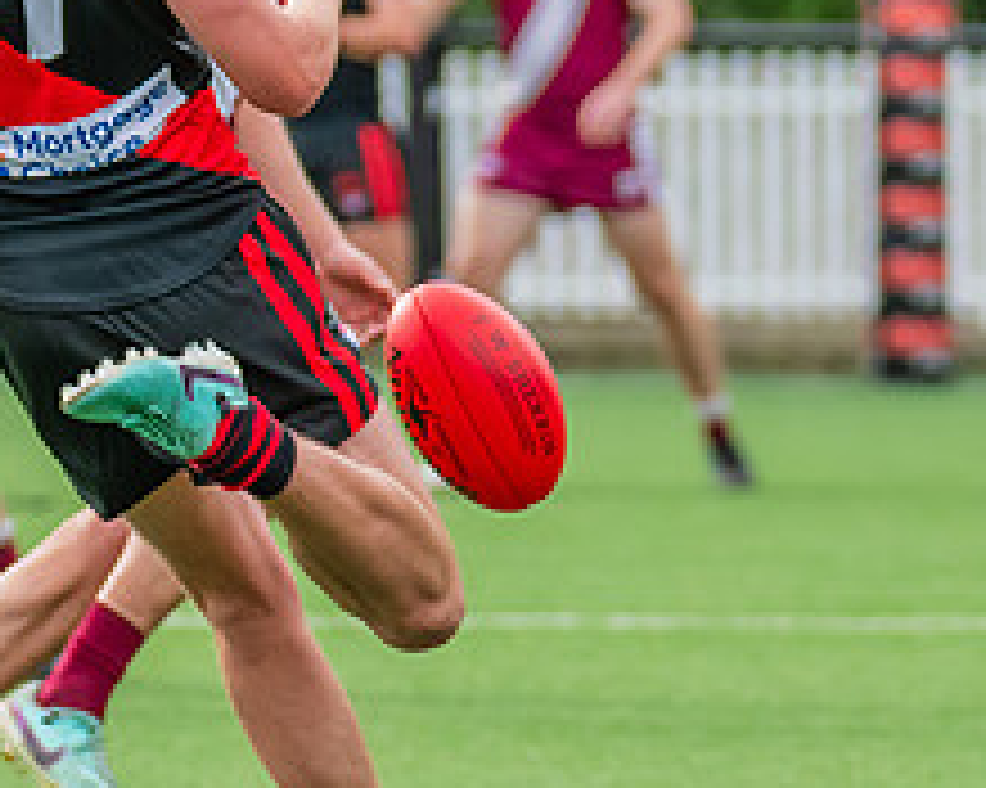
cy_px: 60
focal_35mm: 995
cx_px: 203
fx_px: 29023
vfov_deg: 1.6
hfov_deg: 1.9
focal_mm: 220
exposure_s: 1/1250
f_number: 5.6
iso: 800
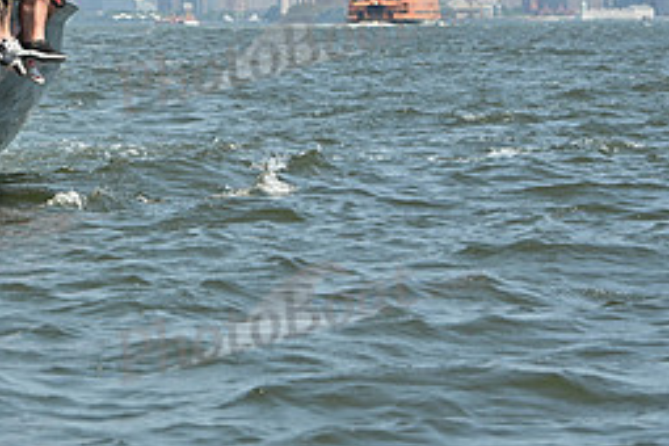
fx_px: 5277
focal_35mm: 284
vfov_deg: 4.8
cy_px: -51
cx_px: -18
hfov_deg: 7.2
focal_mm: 125
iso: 320
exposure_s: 1/1250
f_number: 8
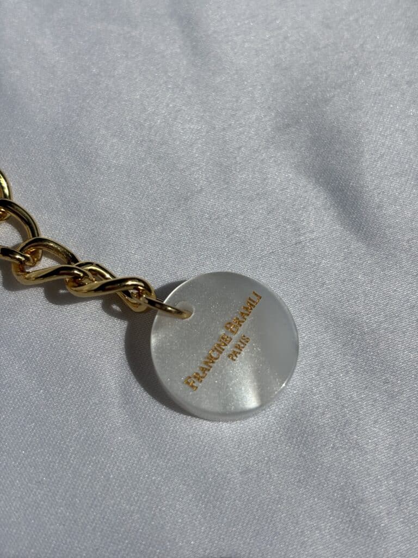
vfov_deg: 36.8
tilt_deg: -64.0
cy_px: 279
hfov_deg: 28.0
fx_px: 837
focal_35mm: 52
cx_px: 209
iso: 32
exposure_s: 1/7692
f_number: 1.6
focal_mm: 5.96
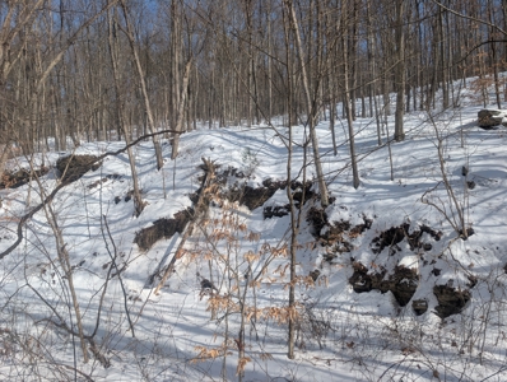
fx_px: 352
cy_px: 191
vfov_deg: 57.0
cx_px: 254
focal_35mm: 24
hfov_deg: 71.5
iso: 20
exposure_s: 1/980
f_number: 1.68
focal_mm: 6.9
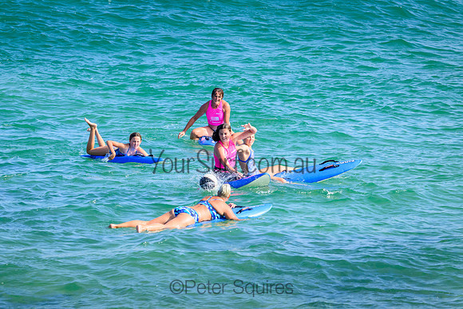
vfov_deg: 3.4
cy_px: 154
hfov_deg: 5.2
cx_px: 232
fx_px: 5145
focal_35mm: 400
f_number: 11
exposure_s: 1/2000
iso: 1600
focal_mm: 400
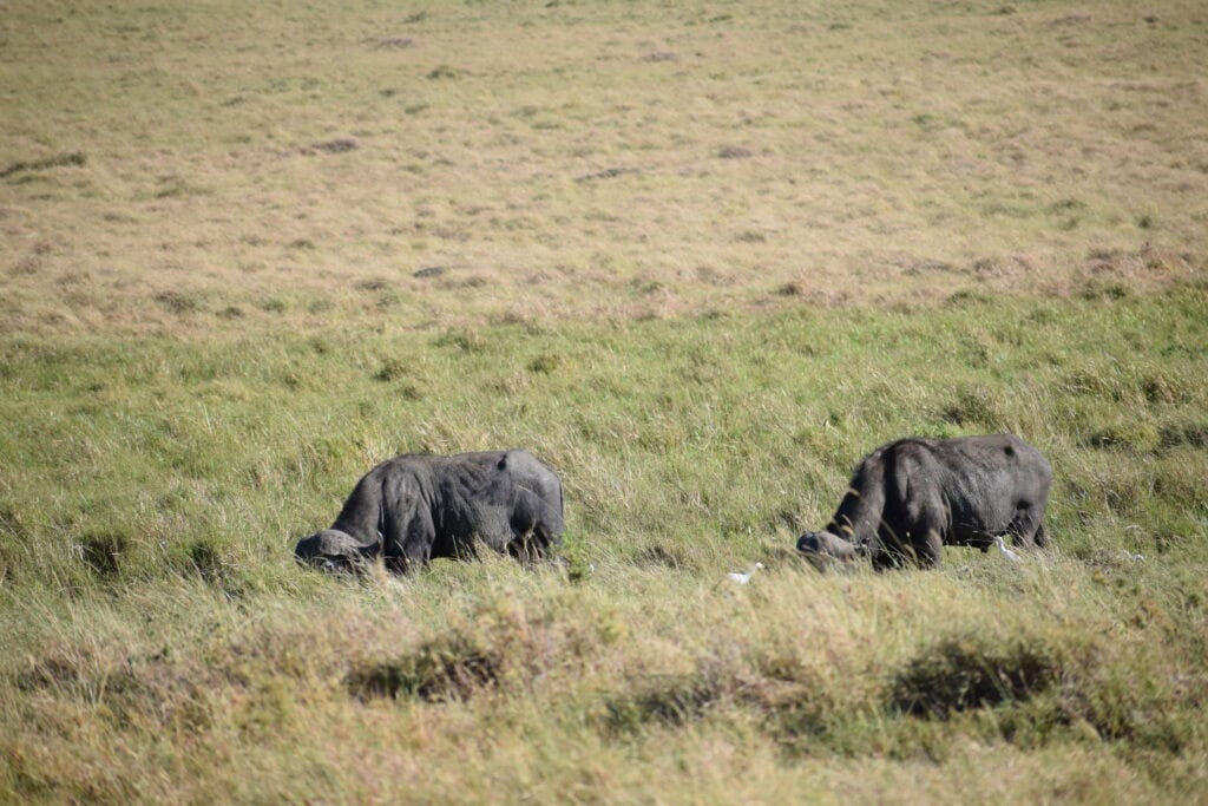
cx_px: 604
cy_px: 403
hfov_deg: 6.5
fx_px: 10571
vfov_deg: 4.4
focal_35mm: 315
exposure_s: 1/2500
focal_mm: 210
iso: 640
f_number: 6.3
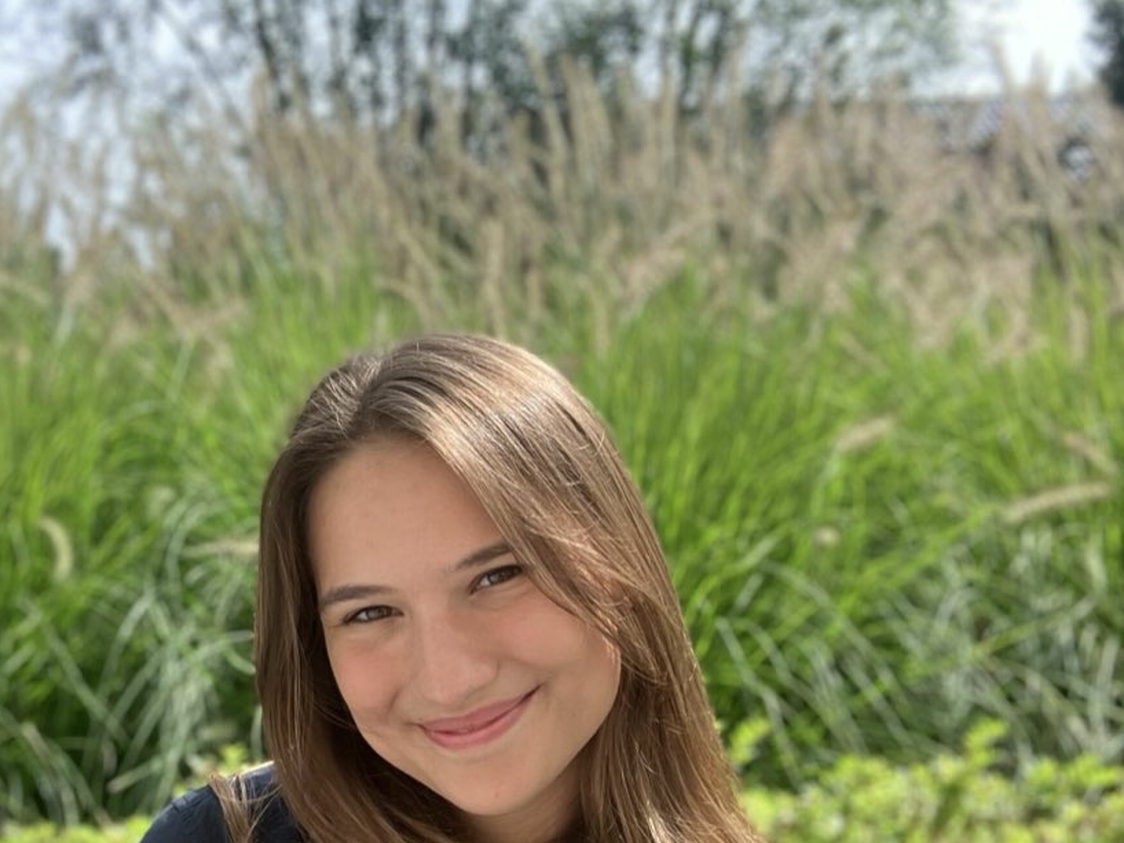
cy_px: 607
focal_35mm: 47
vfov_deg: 30.5
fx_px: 1526
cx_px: 402
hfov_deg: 40.1
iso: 20
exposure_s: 1/296
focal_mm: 2.87
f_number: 2.2
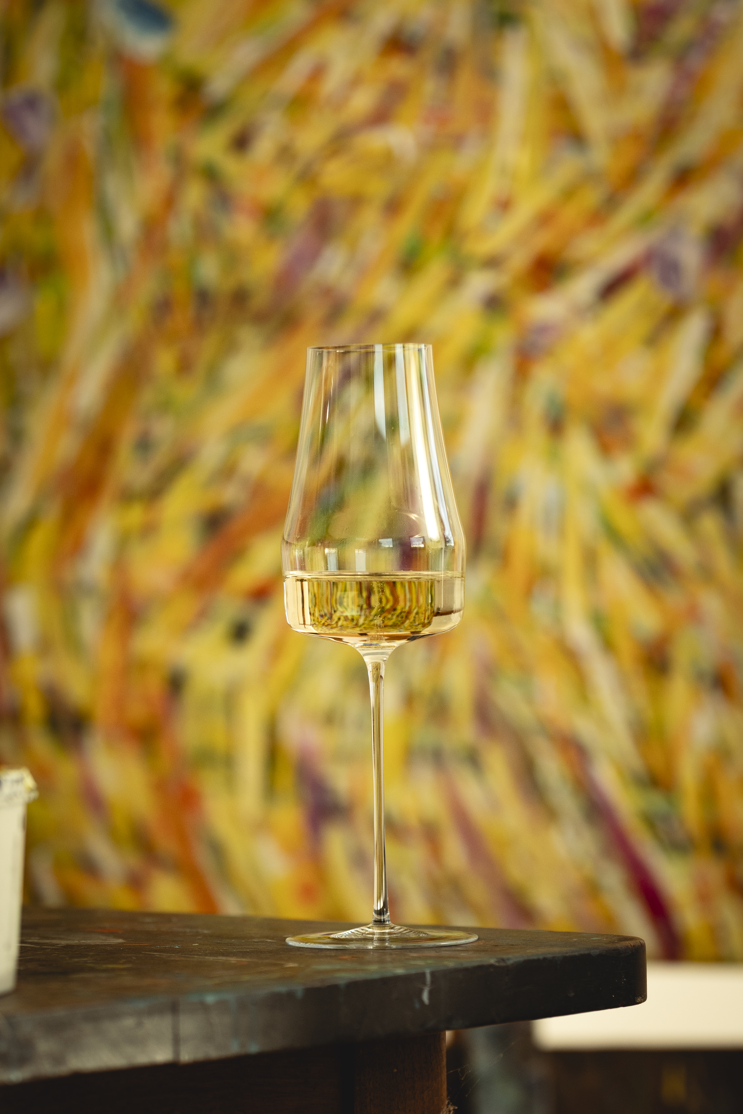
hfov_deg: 9.2
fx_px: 4610
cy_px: 563
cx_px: 366
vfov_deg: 13.8
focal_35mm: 149
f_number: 2.8
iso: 640
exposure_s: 1/200
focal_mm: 95
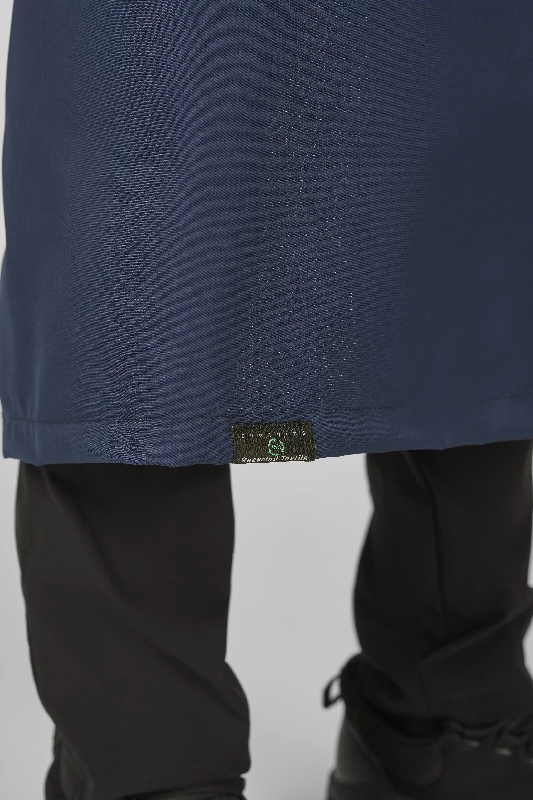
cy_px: 400
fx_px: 1888
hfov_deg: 16.1
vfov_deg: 23.9
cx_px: 266
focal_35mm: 85
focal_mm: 85
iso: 200
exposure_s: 1/160
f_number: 5.6
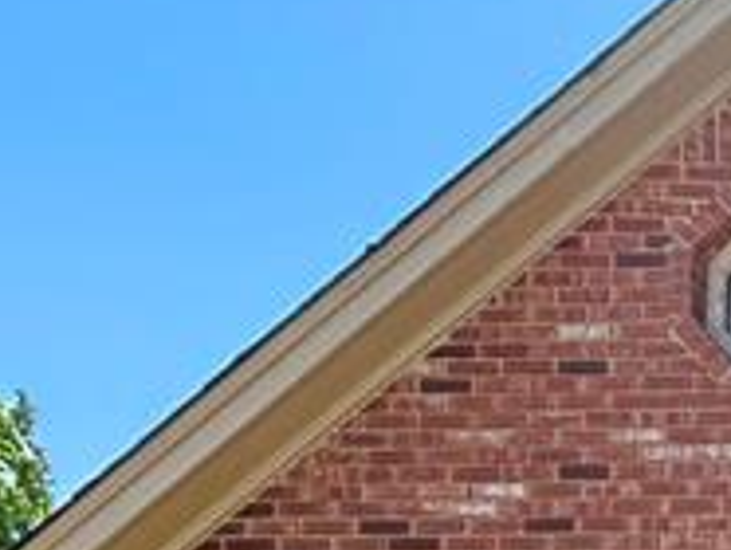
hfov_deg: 15.6
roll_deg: -0.1
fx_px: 1628
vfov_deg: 14.6
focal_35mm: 77
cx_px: 1686
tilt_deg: +1.4
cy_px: 1198
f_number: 2.2
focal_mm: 2.22
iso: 64
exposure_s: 1/985
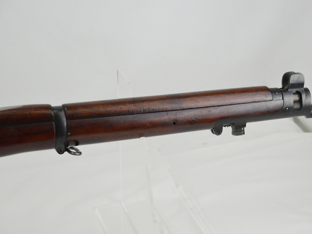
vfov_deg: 15.6
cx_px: 171
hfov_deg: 20.6
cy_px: 117
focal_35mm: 95
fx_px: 856
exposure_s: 1/250
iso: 560
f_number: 5
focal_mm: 58
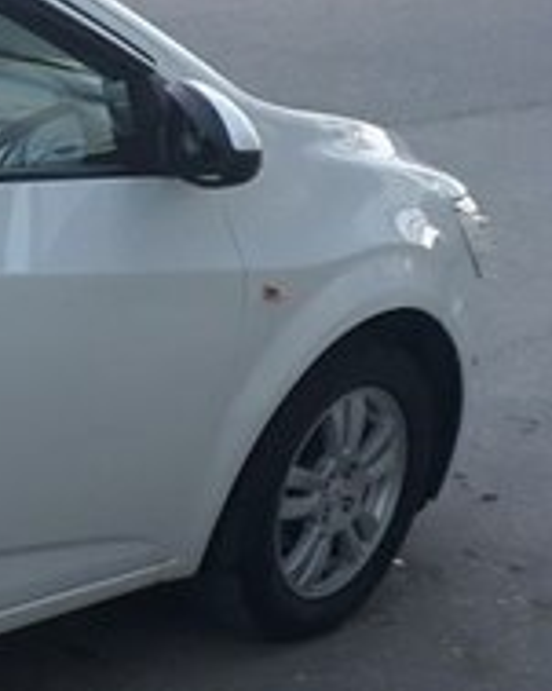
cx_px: -636
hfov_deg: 13.6
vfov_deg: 20.8
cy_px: 422
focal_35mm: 92
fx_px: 1880
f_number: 1.7
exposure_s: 1/100
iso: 50
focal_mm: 3.71
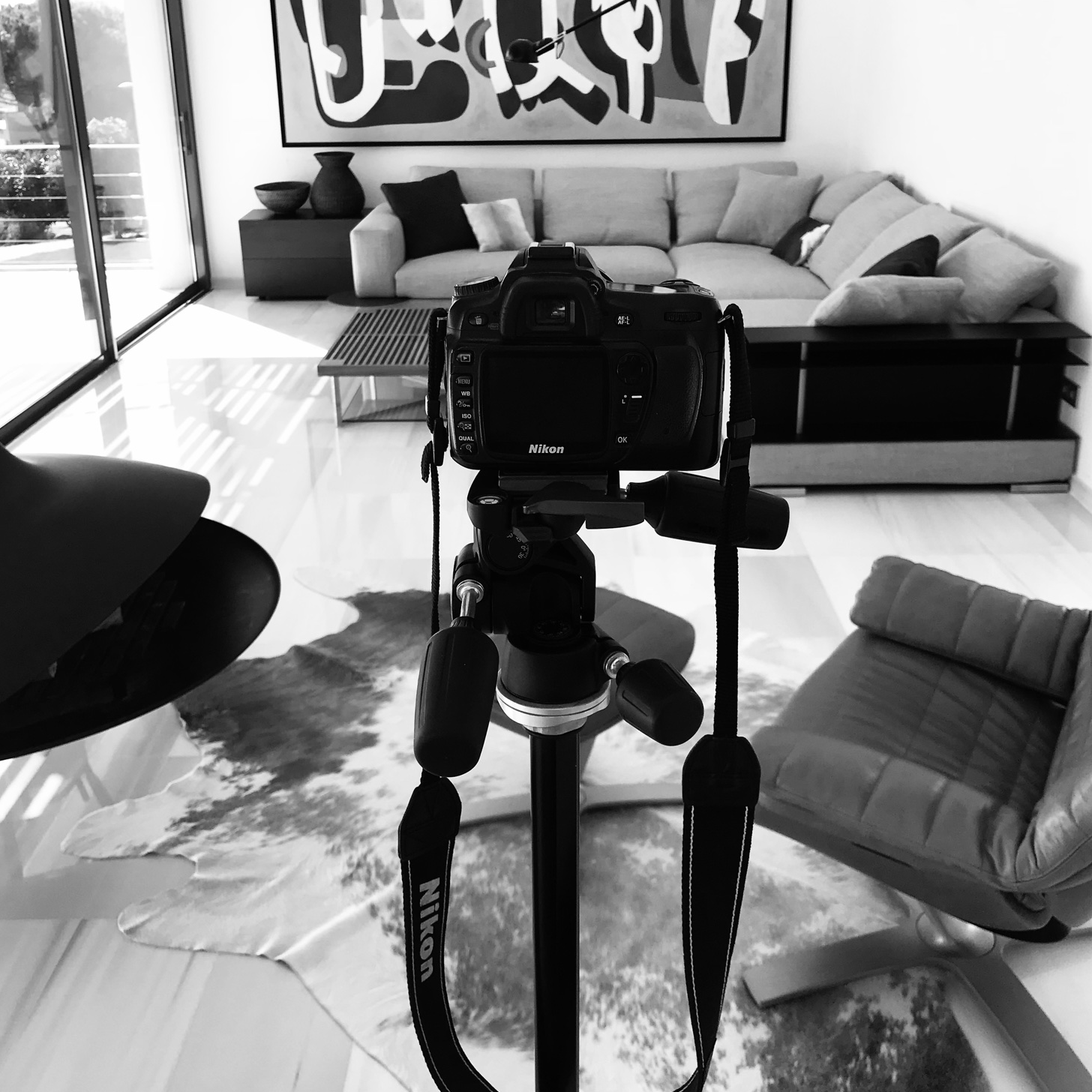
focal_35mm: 34
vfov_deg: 48.4
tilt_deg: -19.5
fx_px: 1213
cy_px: 488
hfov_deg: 48.5
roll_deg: +1.4
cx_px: 550
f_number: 1.8
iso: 20
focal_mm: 3.99
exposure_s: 1/471
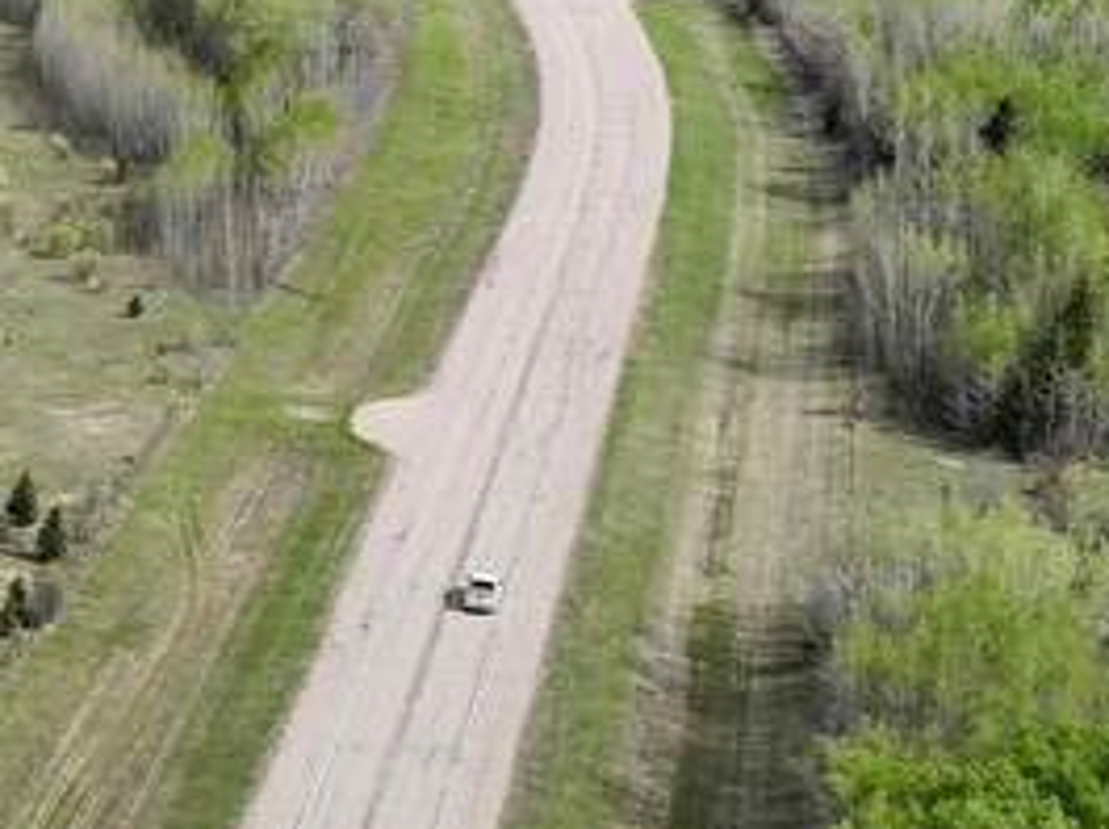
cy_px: 488
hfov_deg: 14.3
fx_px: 3711
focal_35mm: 116
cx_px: -1071
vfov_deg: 12.7
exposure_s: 1/1600
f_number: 2.8
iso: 100
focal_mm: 12.29
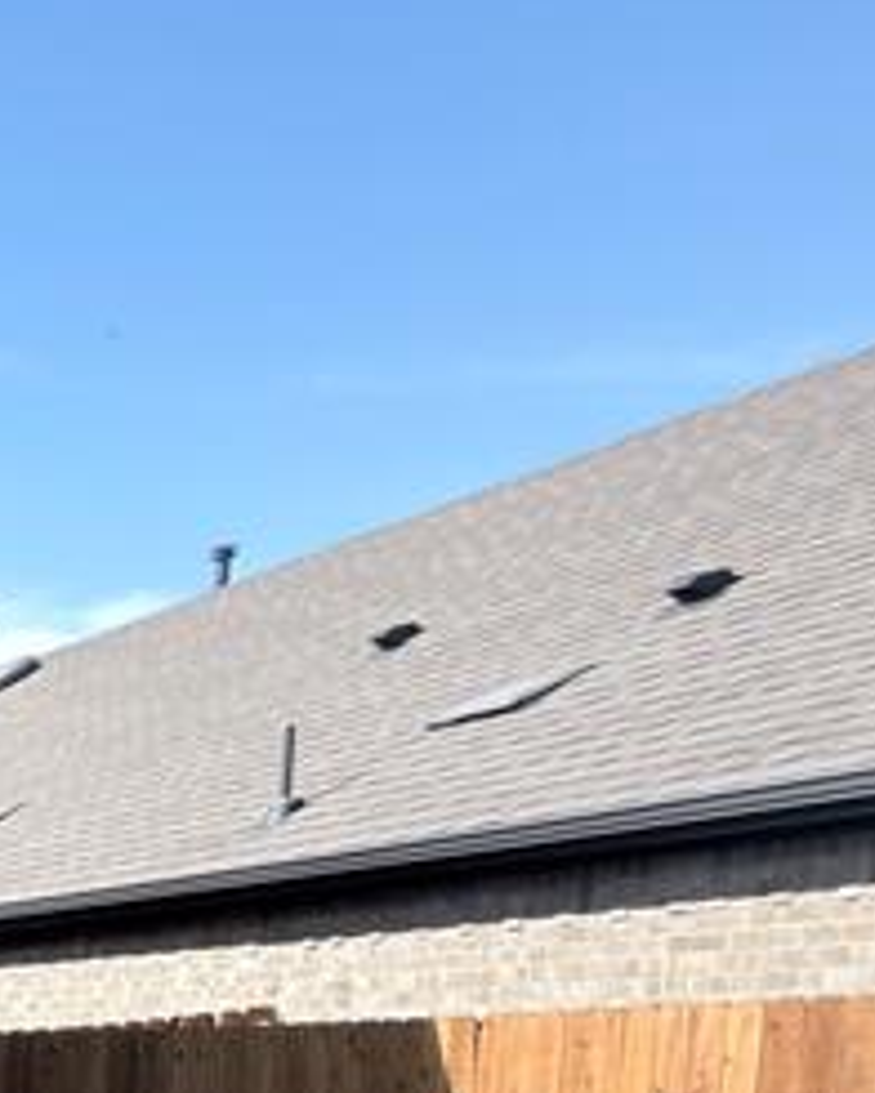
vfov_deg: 29.4
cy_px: 1231
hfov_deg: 14.5
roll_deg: -0.4
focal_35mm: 57
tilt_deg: -5.1
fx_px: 1845
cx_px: -1304
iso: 20
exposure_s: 1/173
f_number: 2.2
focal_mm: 2.22
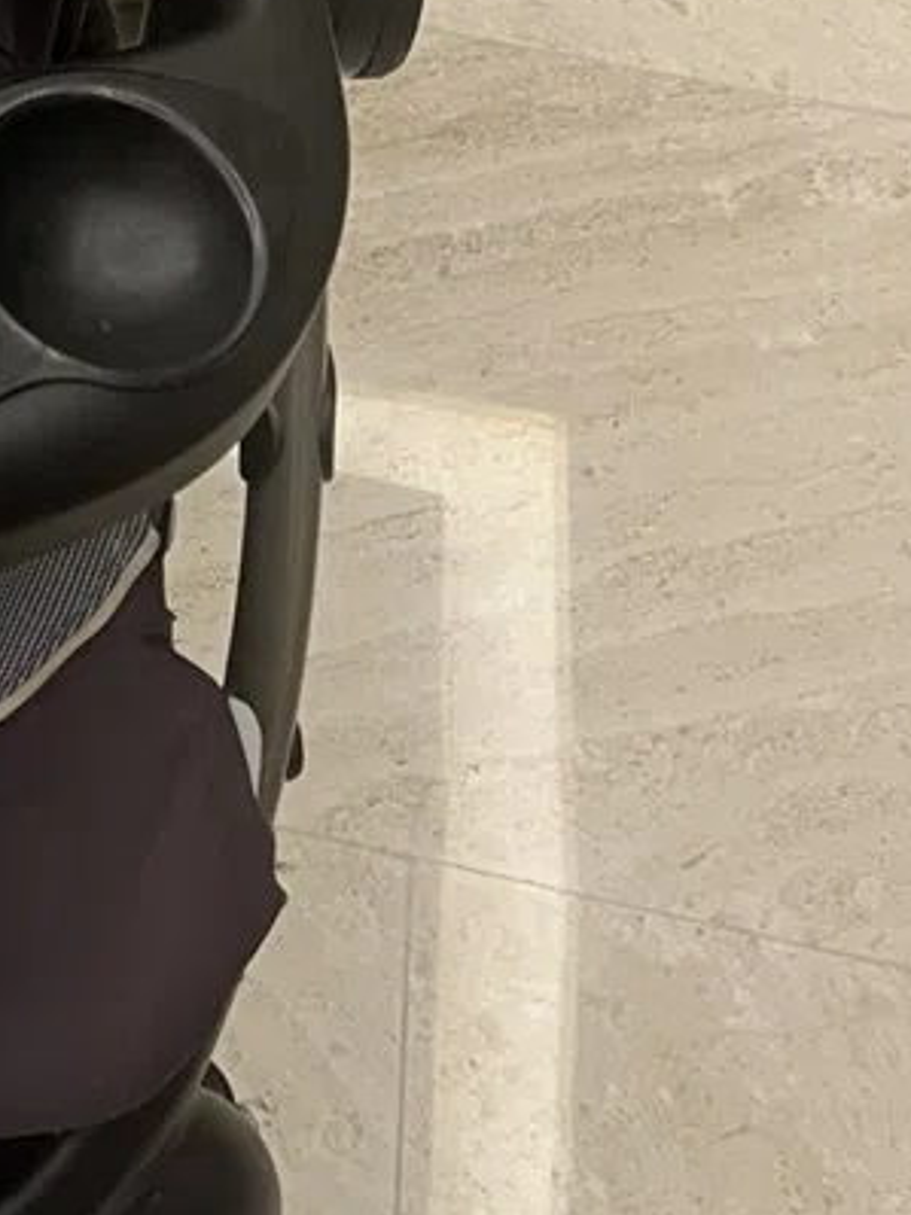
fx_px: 3125
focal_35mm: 89
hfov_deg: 15.2
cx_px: -518
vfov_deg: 20.2
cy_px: -355
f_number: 1.6
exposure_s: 1/50
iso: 100
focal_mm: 5.1
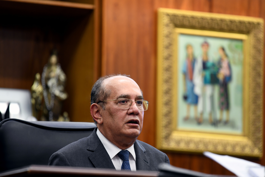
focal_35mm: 300
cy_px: 88
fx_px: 2208
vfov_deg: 4.6
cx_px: 132
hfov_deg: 6.9
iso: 2000
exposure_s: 1/125
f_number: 4
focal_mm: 300
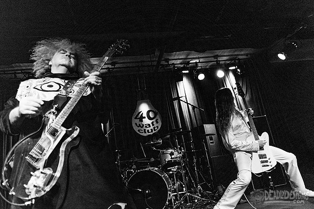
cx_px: 157
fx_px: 209
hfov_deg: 73.7
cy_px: 104
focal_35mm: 24
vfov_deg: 53.2
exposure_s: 1/400
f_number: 3.2
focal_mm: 24
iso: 3200
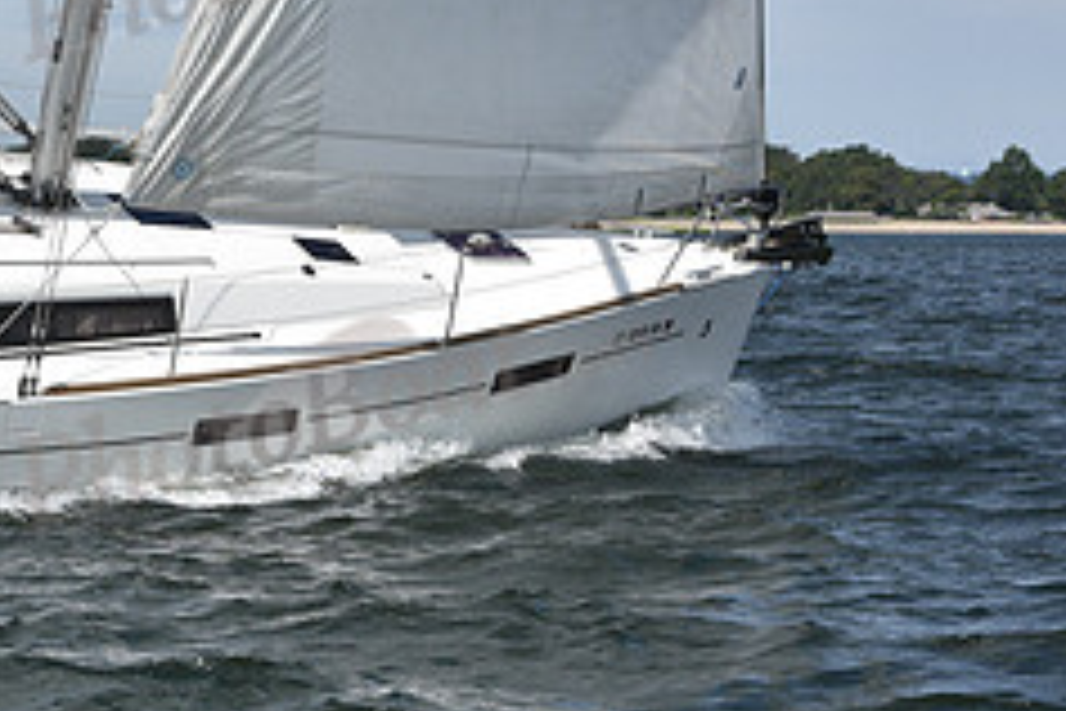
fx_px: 5063
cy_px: 241
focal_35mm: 171
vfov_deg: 8.0
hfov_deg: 11.8
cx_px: -211
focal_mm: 70
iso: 320
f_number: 11
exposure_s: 1/1000
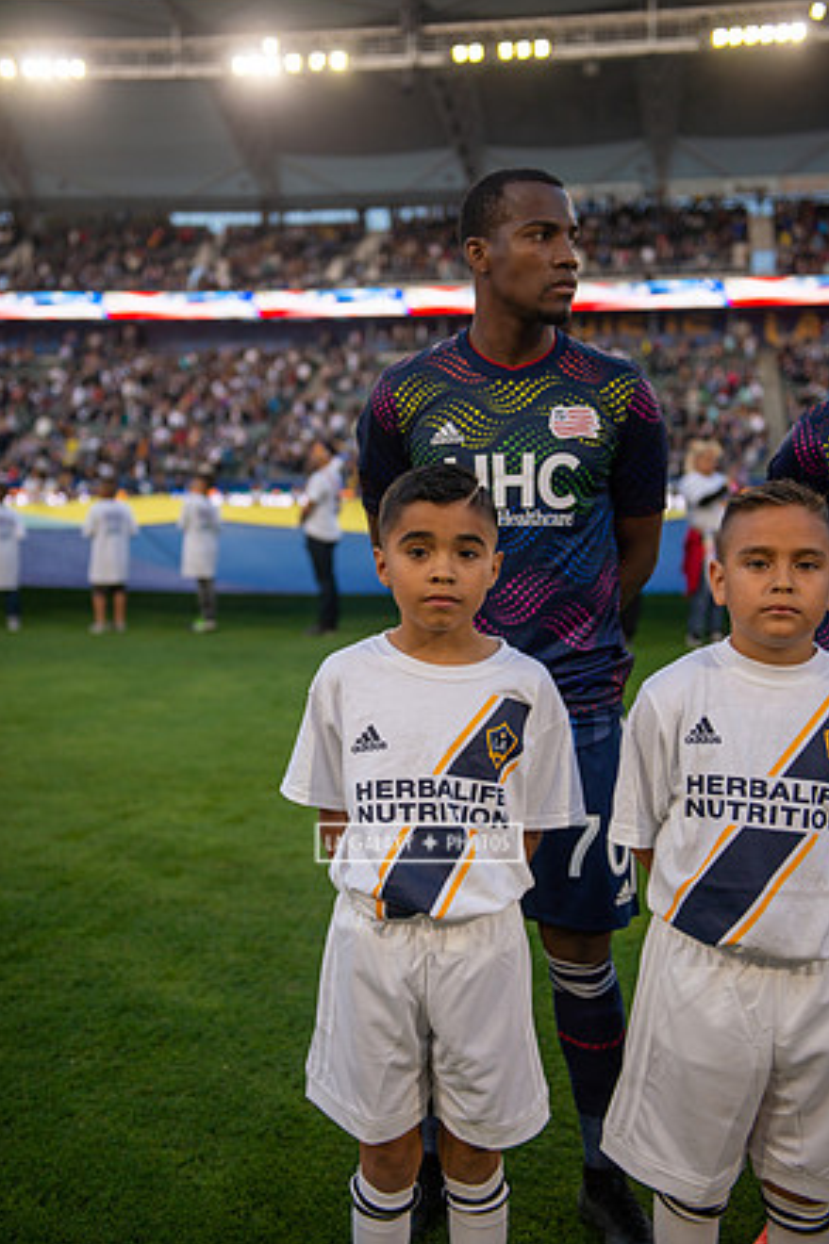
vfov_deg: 45.4
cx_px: 419
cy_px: 622
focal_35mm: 43
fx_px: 1486
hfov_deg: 31.2
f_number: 2.8
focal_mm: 42
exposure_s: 1/1000
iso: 200
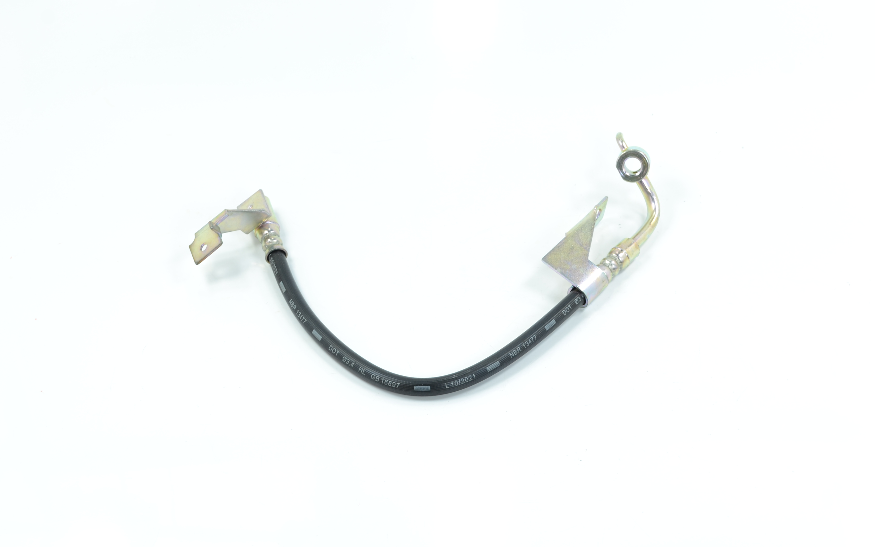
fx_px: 1300
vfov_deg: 23.8
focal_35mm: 55
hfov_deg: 37.2
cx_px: 432
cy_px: 288
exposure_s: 1/40
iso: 100
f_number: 7.1
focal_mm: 35
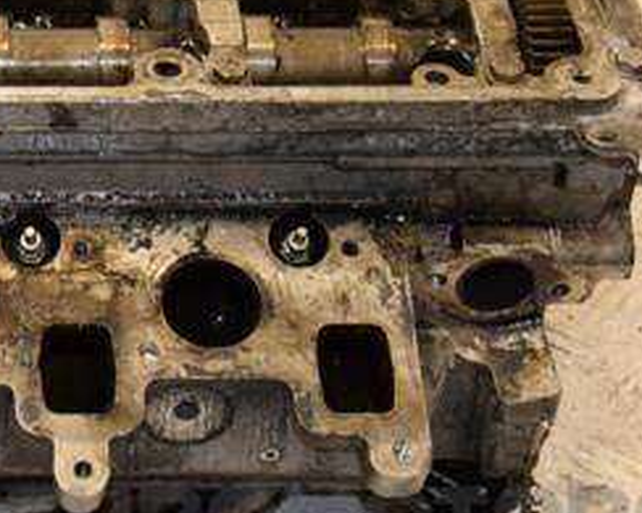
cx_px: -42
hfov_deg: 15.5
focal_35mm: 121
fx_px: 2301
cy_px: 176
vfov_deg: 12.7
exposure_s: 1/125
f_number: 5
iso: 800
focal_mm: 35
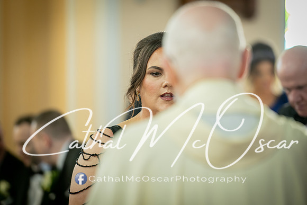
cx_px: 154
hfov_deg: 10.8
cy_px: 102
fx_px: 1621
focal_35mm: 190
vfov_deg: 7.2
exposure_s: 1/125
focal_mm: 190
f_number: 2.8
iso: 1000
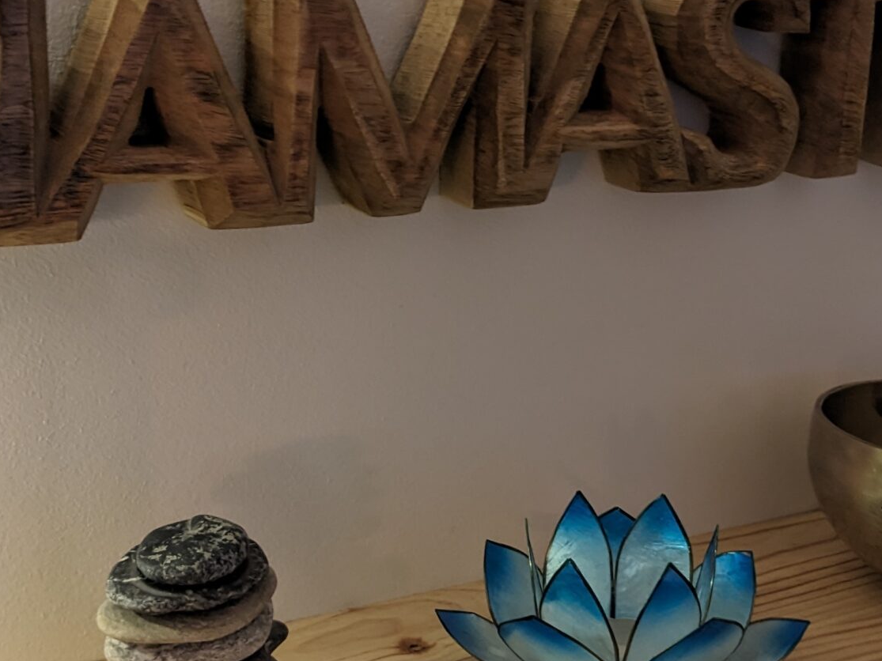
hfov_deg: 31.2
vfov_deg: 23.6
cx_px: 400
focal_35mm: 62
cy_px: 283
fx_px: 1580
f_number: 1.73
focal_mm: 4.38
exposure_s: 1/5.88
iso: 56
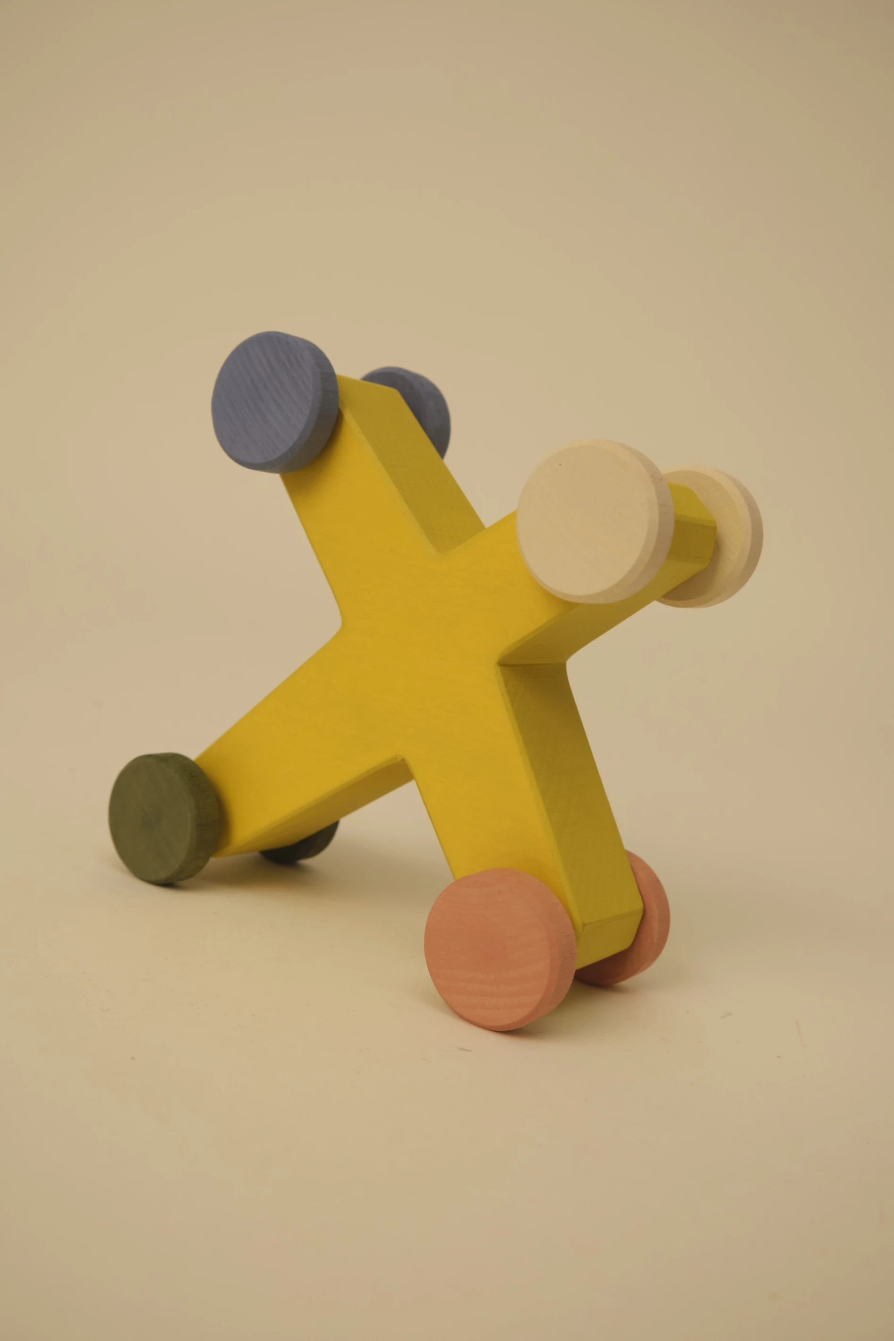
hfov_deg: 37.8
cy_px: 670
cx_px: 447
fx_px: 1304
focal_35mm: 35
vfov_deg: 54.4
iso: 800
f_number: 5.6
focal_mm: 23
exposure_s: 1/250
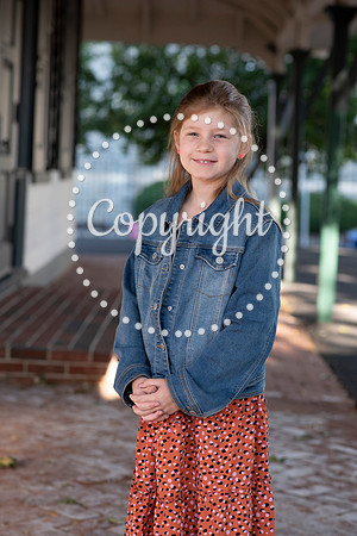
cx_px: 178
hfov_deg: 16.1
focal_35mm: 85
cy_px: 268
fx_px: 1264
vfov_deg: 23.9
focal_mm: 85
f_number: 4
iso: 640
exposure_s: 1/320
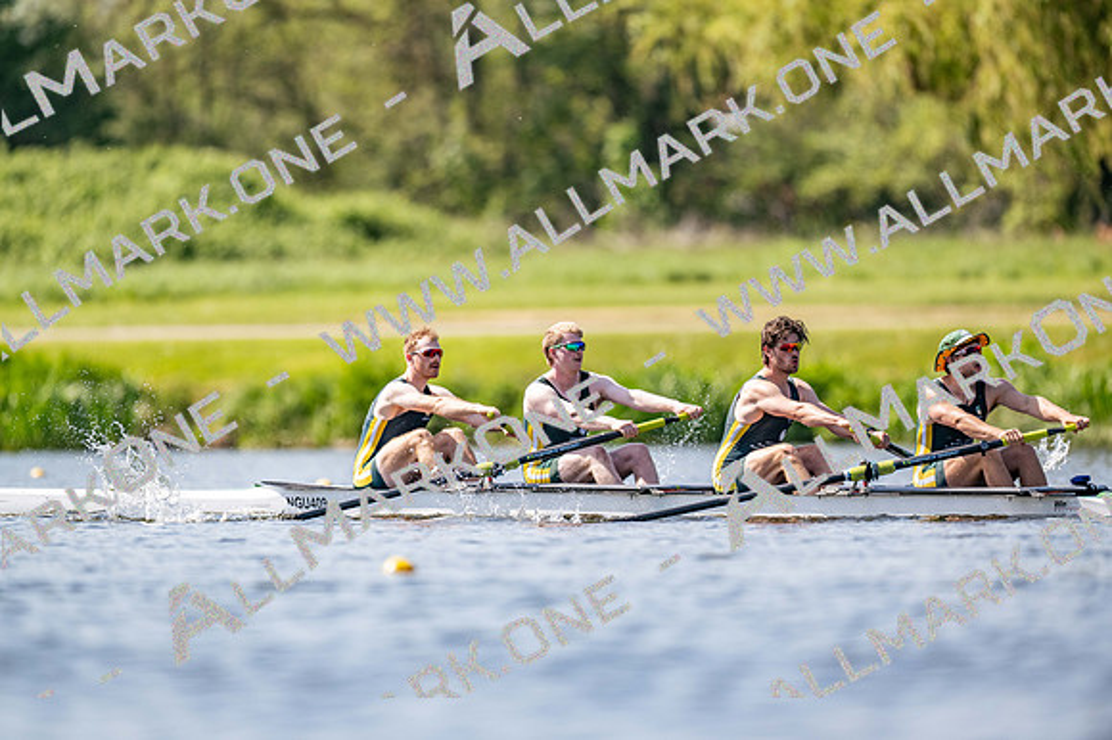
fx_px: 18526
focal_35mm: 600
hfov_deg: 3.4
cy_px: 370
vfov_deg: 2.3
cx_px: 556
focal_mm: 600
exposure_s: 1/2500
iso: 450
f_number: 4
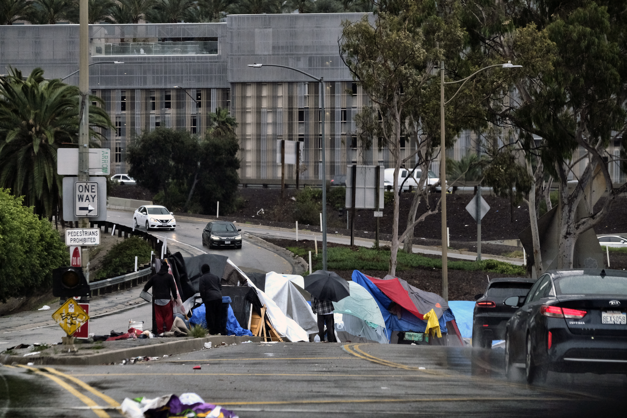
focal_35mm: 159
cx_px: 314
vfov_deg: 8.6
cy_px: 209
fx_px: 2769
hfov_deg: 12.9
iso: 2500
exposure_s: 1/1000
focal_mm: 106
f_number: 5.6
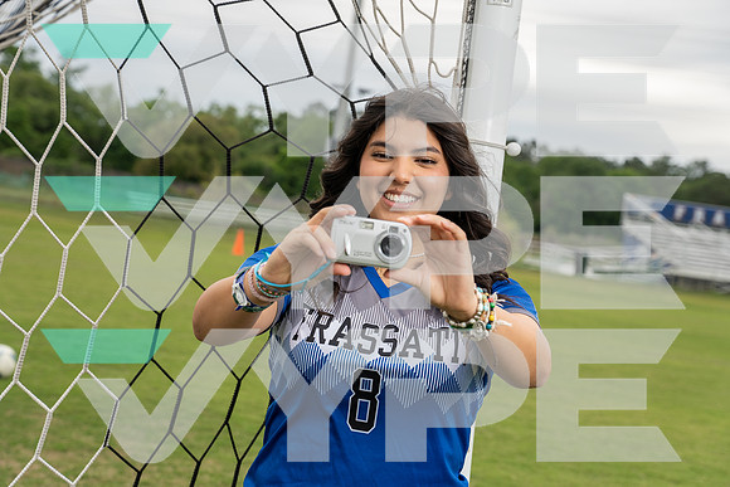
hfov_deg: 28.8
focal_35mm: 70
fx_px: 1420
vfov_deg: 19.5
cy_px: 244
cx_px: 365
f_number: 5.6
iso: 250
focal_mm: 70
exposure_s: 1/250
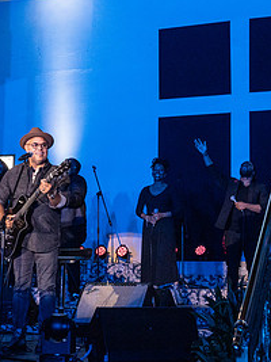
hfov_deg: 20.7
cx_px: 146
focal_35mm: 71
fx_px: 742
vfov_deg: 27.4
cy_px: 181
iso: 6400
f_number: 4
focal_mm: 34
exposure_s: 1/320
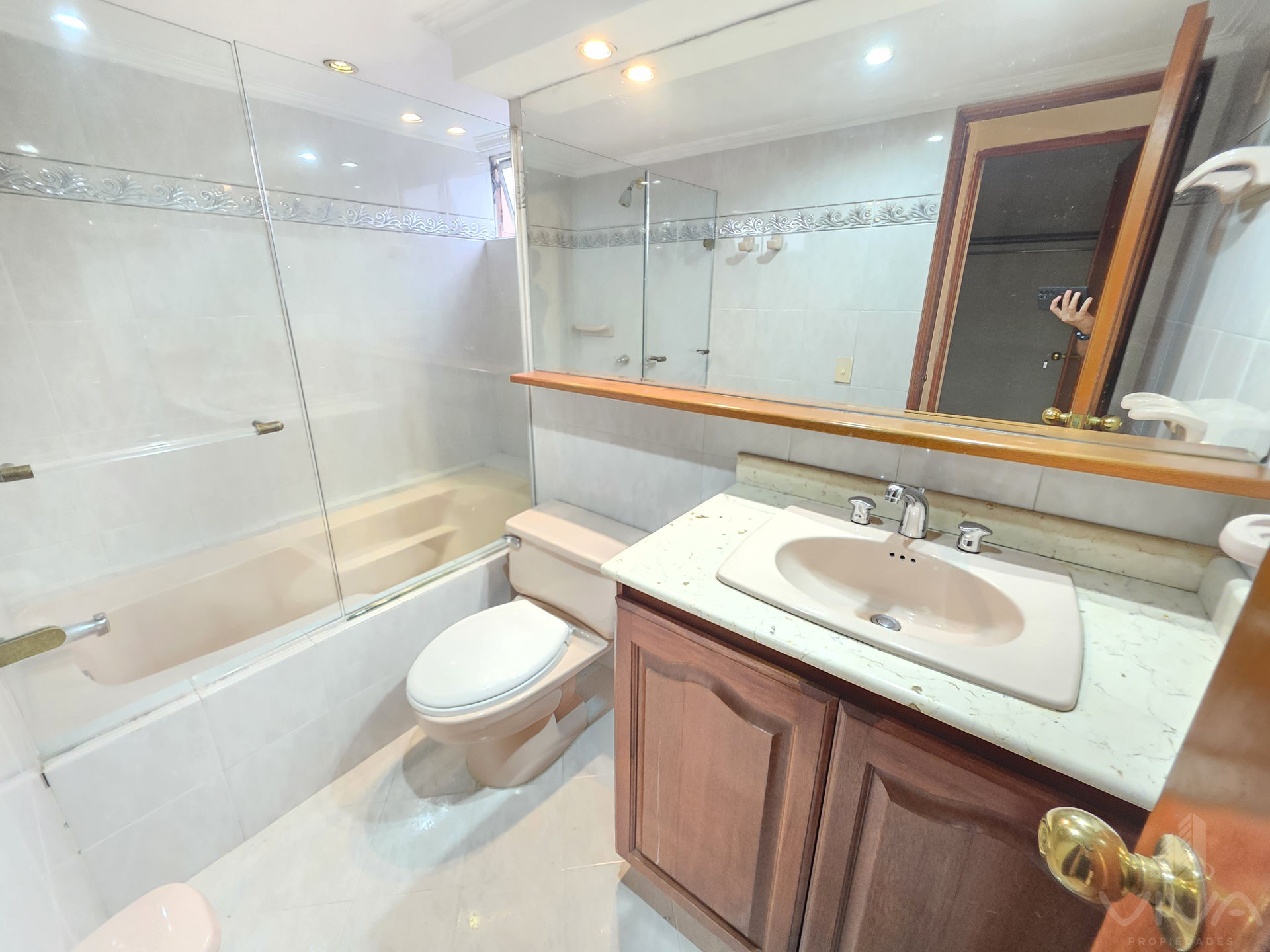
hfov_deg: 106.2
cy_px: 476
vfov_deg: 89.9
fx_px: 477
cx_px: 635
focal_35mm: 13
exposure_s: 1/30
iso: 1000
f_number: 1.9
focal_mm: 2.2
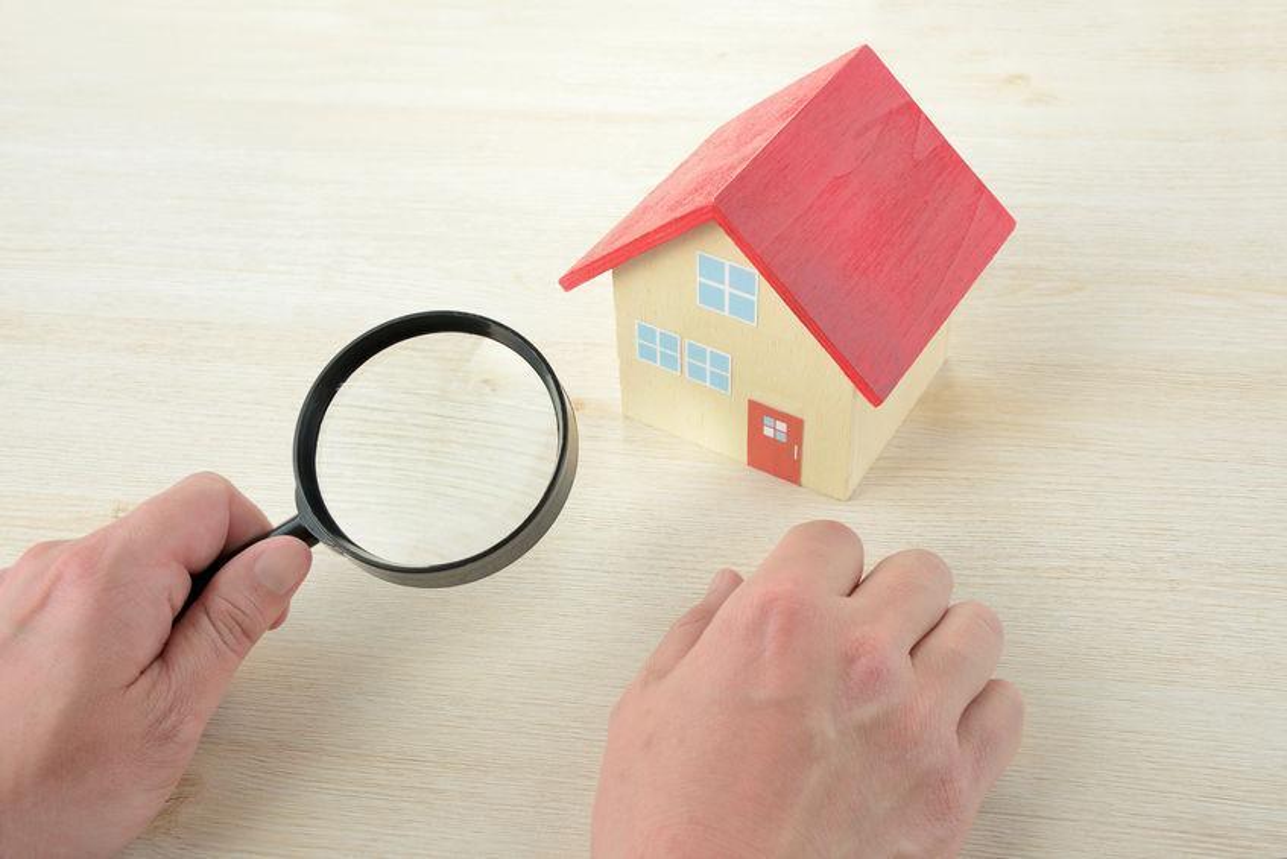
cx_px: 644
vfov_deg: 29.9
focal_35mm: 45
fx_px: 1609
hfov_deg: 43.6
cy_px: 430
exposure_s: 1/125
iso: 500
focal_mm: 45
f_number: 11
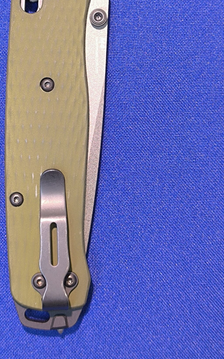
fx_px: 742
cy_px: 95
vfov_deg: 26.8
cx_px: 84
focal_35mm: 76
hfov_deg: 17.1
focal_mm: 6.14
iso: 320
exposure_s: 1/100
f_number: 1.65
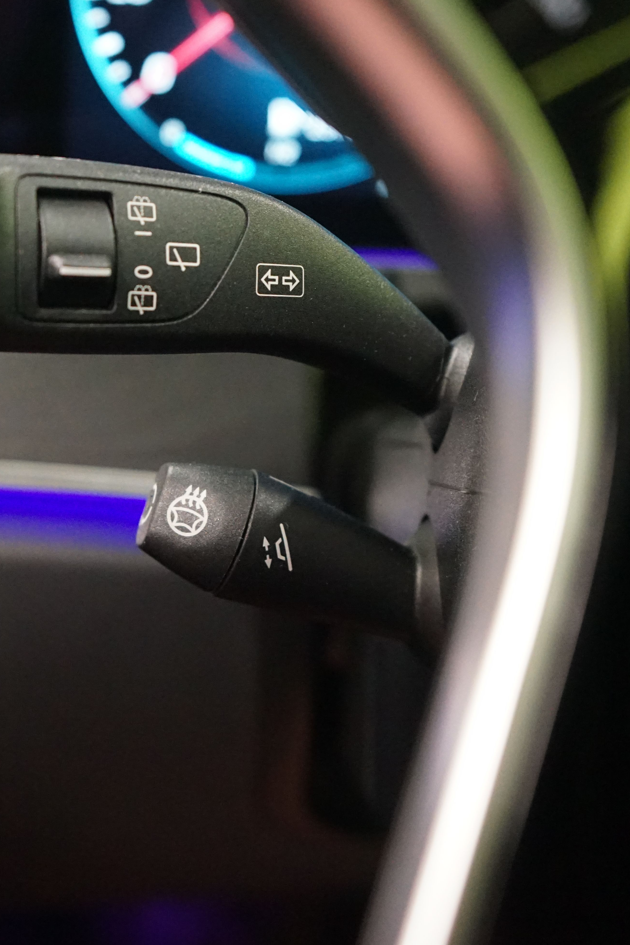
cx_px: 207
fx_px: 1522
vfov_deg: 34.5
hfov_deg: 23.3
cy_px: 475
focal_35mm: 58
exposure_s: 1/30
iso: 6400
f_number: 4
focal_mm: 38
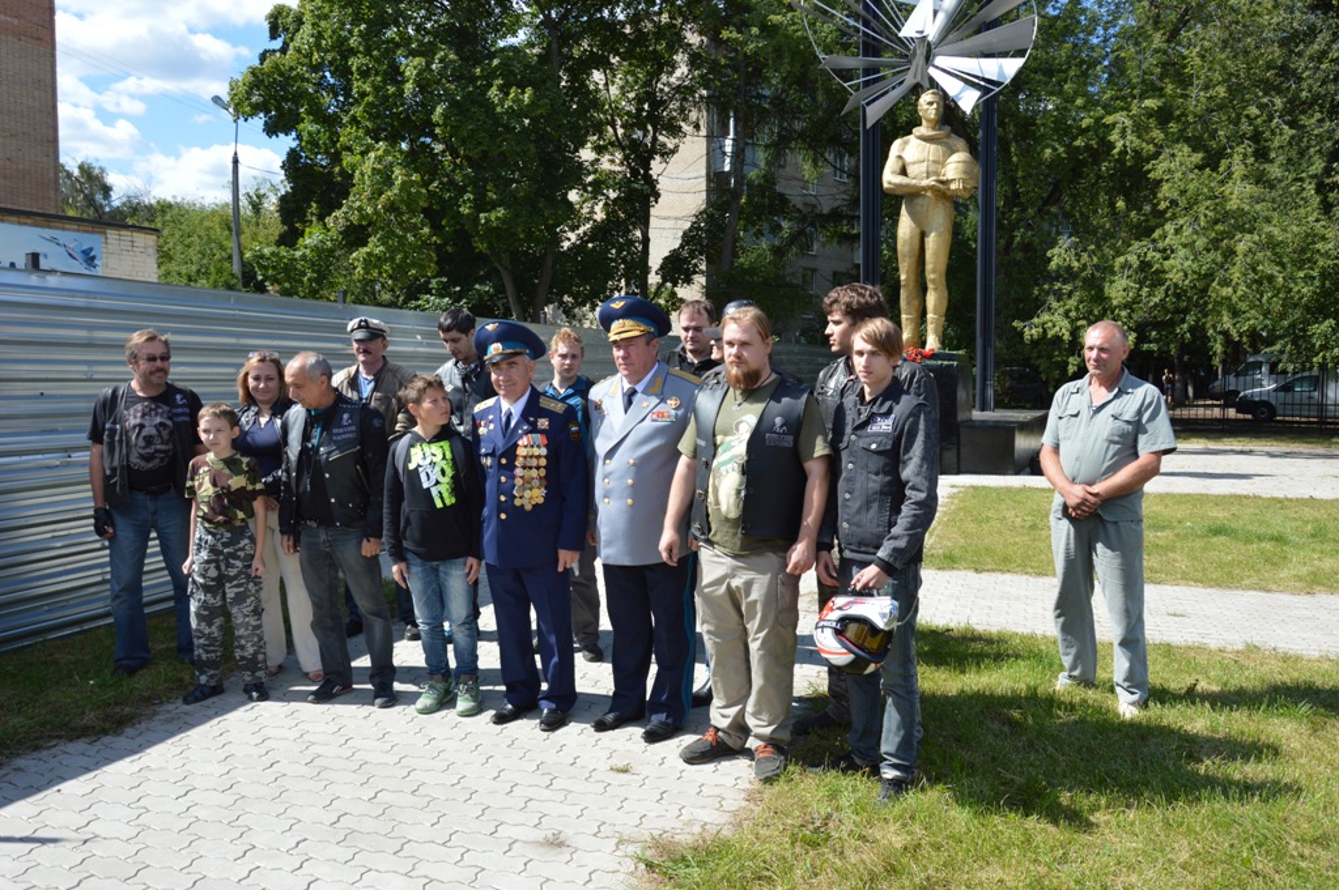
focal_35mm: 27
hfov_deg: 67.4
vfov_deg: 47.9
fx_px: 1003
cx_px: 670
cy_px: 445
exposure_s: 1/200
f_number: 7.1
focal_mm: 18
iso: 100
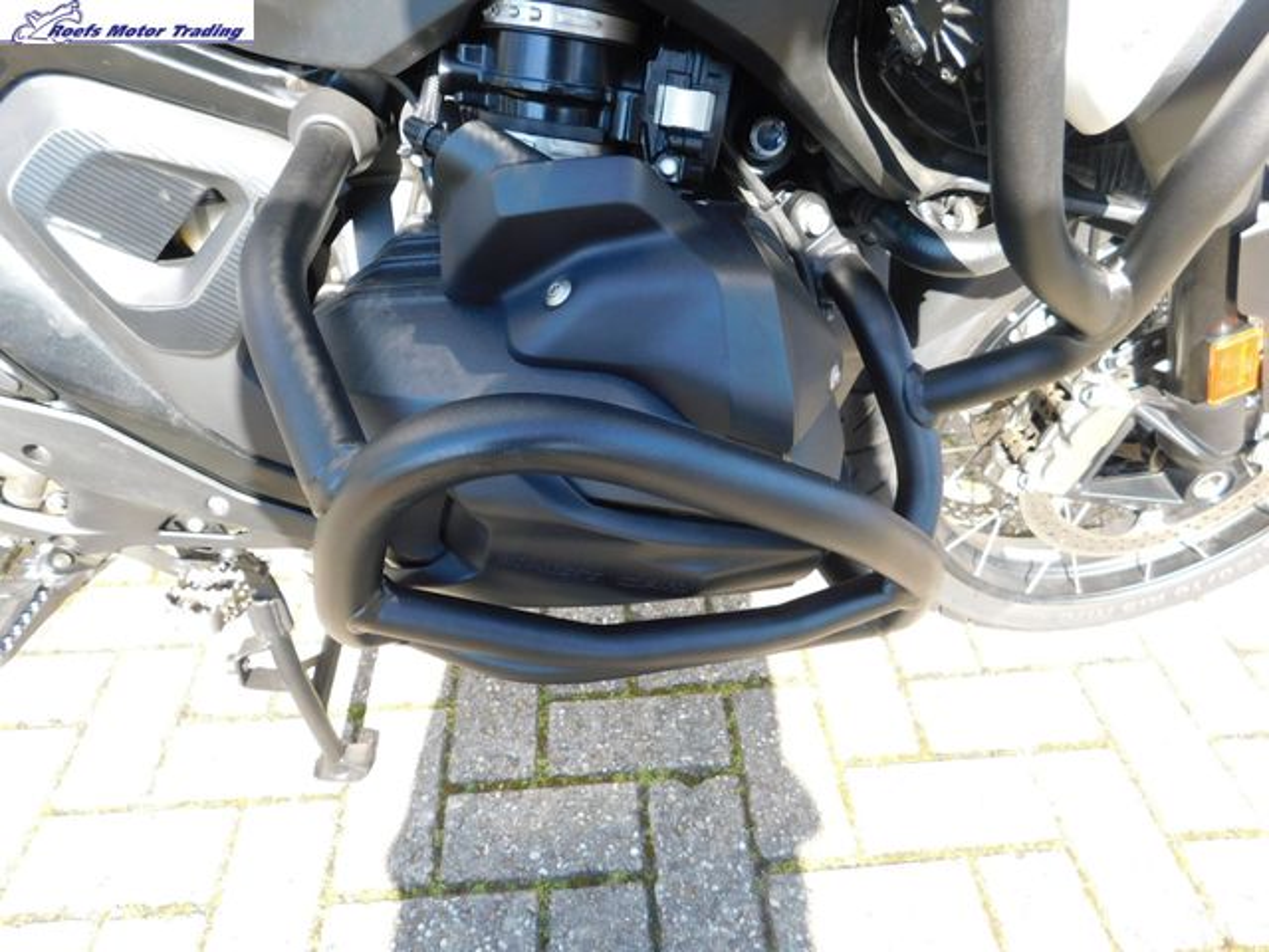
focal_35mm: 23
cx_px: 634
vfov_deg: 58.9
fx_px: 843
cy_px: 476
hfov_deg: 73.9
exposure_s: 1/160
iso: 125
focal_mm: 4
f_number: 3
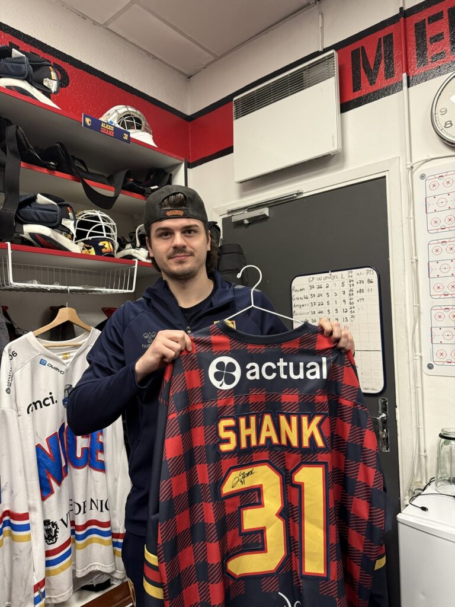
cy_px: 304
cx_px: 228
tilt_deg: +4.0
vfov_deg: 71.6
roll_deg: +1.0
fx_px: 421
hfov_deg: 56.8
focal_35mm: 24
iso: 320
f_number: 1.78
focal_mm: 6.76
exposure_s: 1/50
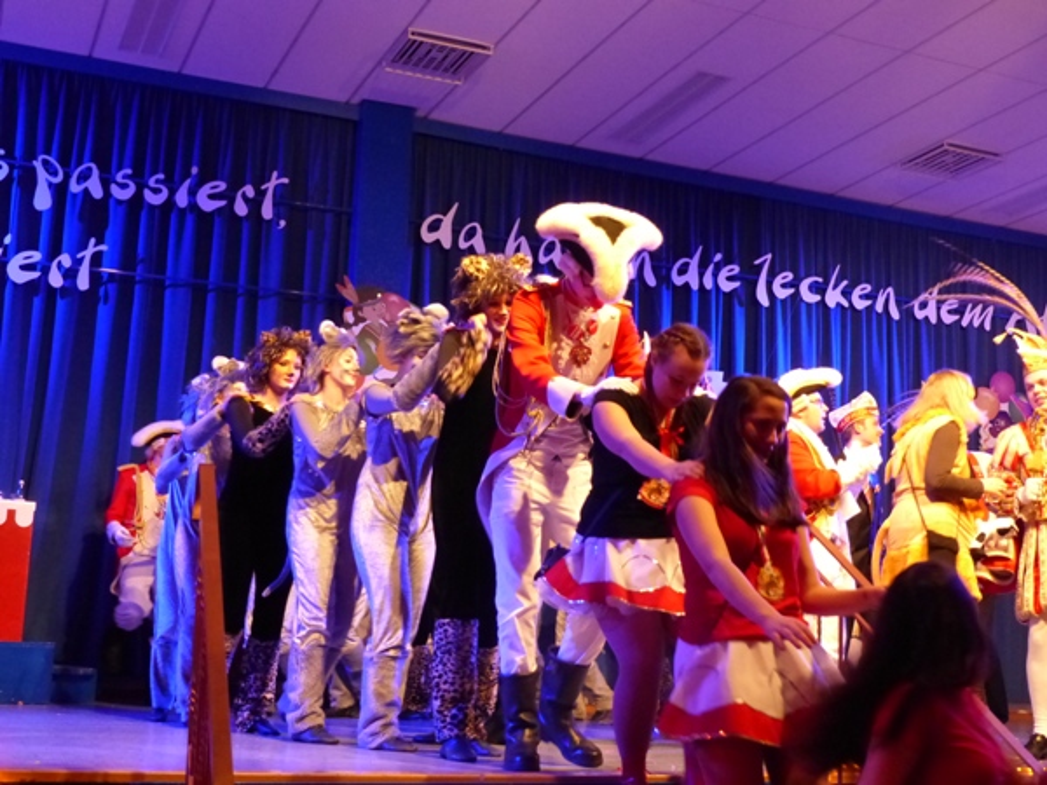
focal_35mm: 47
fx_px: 1422
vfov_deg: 30.9
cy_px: 392
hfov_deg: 40.4
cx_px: 524
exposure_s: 1/50
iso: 800
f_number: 2.8
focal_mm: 8.4
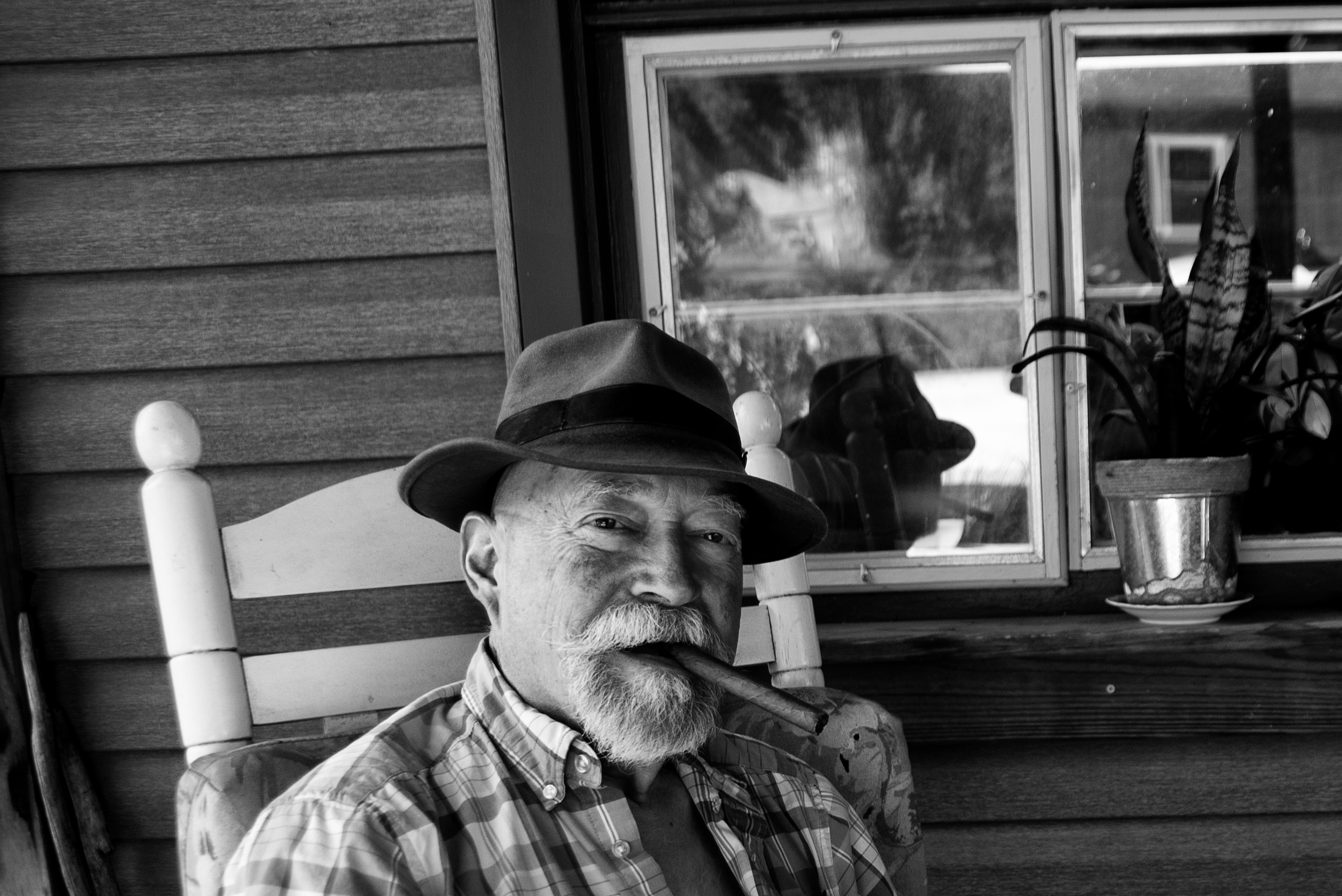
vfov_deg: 28.8
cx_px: 1088
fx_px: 1678
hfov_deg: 41.6
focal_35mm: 45
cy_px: 787
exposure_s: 1/200
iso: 400
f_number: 4
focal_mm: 24
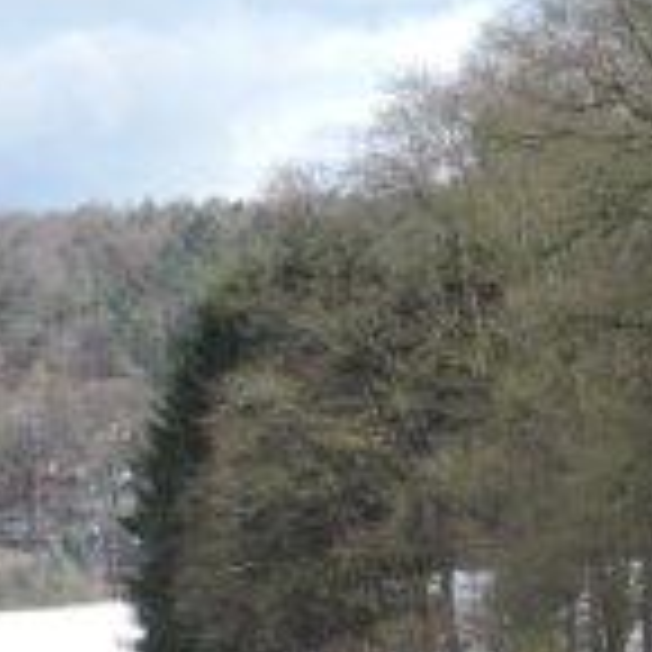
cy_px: 630
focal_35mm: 164
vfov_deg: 10.6
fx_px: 3495
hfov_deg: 10.4
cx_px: 899
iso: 100
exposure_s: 1/320
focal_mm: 10.7
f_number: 4.2
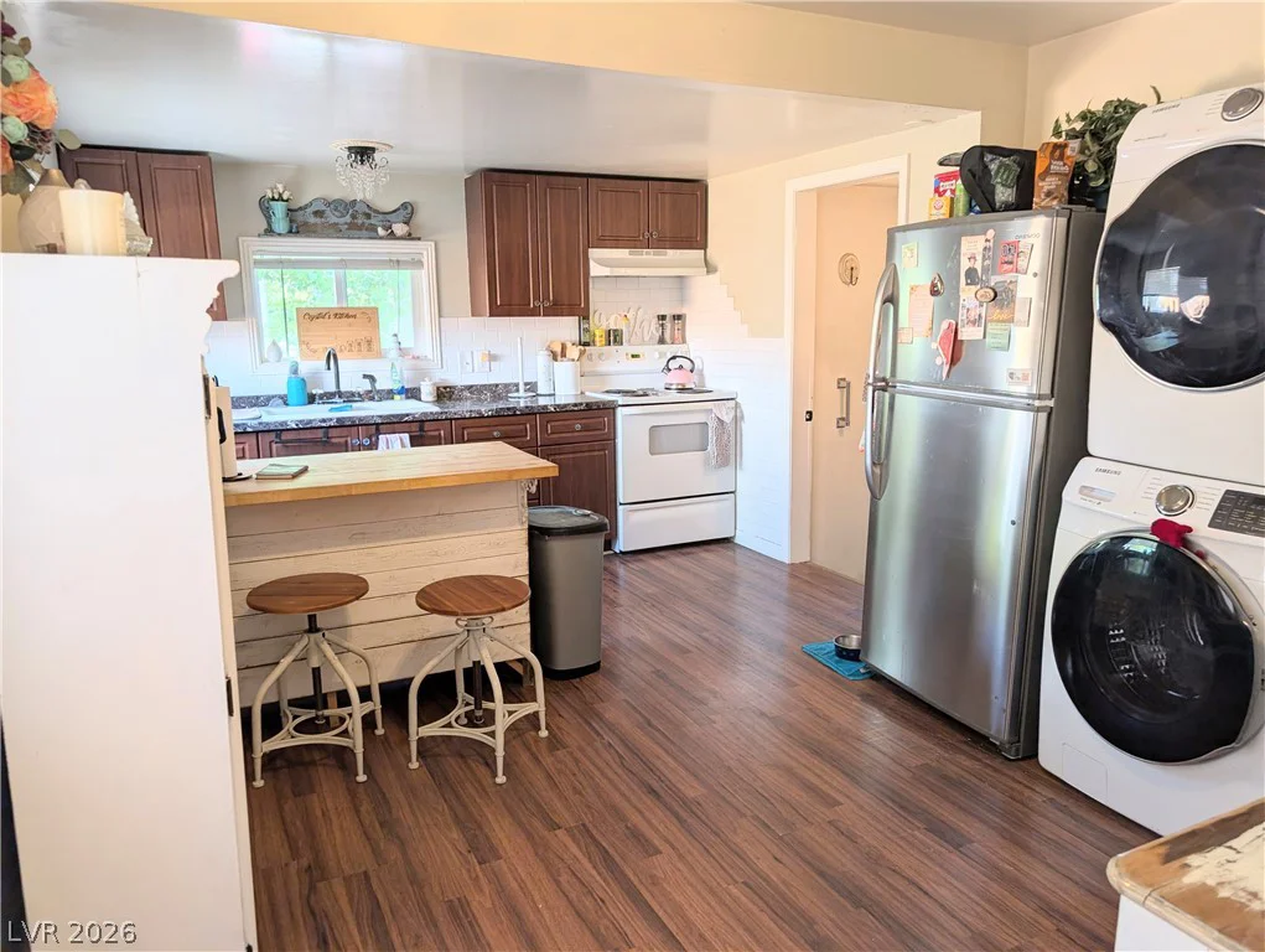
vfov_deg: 56.9
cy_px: 476
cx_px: 632
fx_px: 878
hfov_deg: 71.5
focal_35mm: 24
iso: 19
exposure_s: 1/87.1
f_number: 1.68
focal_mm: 6.9
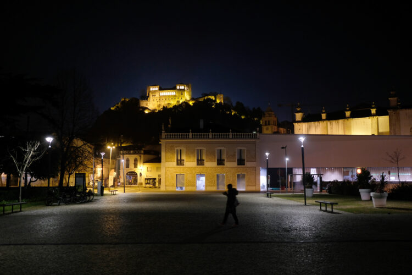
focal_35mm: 35
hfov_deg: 54.4
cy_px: 138
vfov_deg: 37.9
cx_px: 206
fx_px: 401
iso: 800
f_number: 2
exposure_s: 1/30
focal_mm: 23
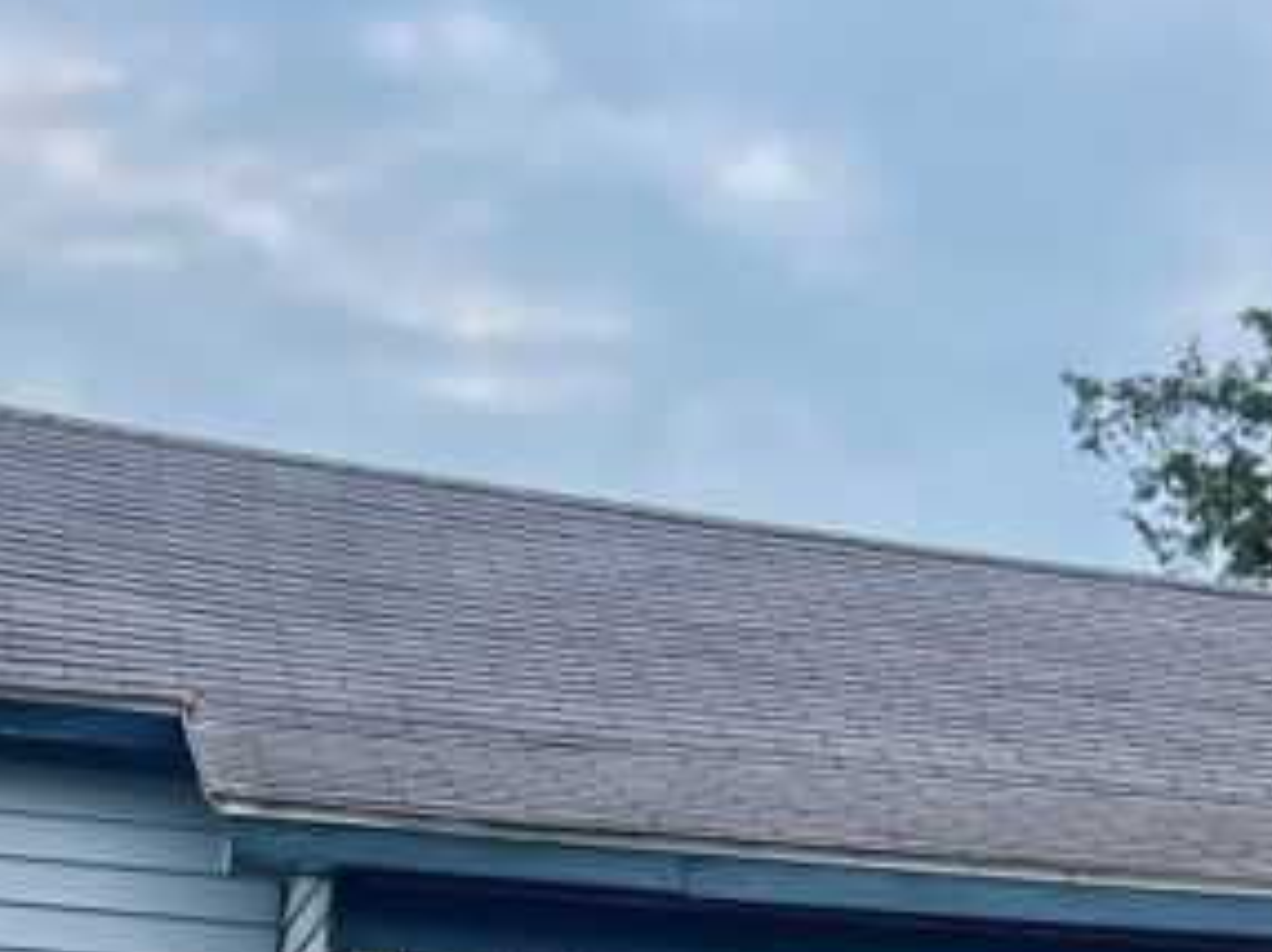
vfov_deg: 14.3
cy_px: 1375
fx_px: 3561
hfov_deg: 20.0
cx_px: 1083
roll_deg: -0.1
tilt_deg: +7.9
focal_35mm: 97
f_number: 1.5
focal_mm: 5.7
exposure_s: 1/3831
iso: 50
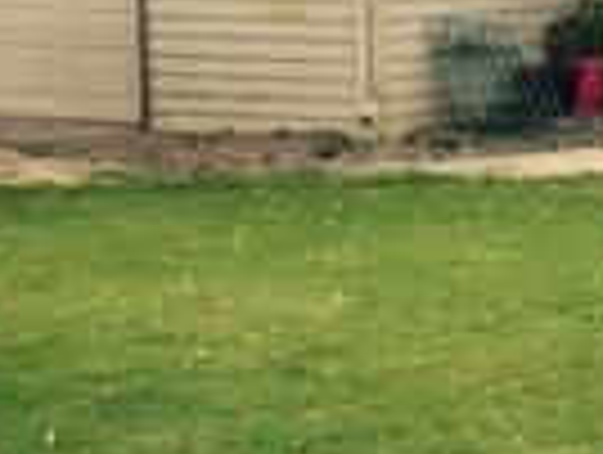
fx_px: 2408
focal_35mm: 138
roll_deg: -0.6
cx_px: 954
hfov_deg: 13.3
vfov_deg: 10.8
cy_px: 189
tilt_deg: -6.0
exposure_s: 1/791
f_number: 2.2
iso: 32
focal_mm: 4.15
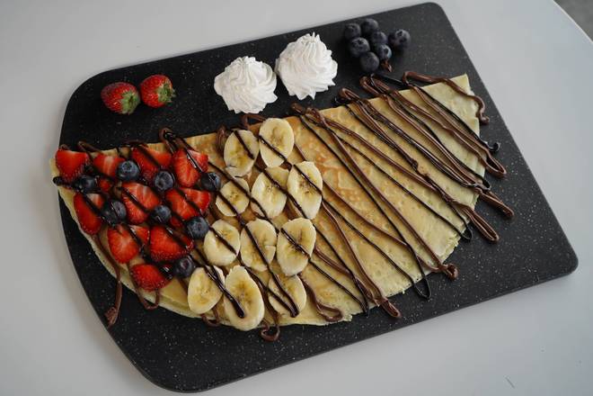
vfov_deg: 28.1
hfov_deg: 41.1
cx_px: 296
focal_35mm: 48
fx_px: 791
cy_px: 198
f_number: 5.6
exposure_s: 1/640
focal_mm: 48
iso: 1600
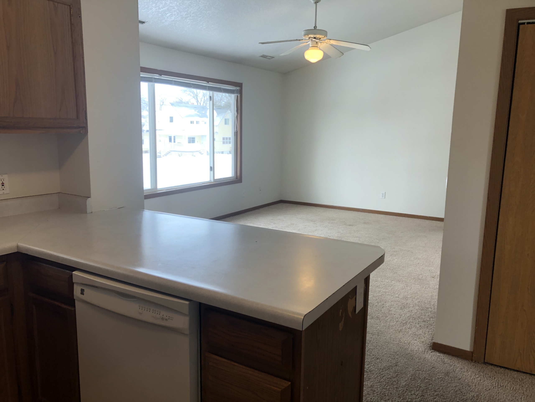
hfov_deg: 63.4
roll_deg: -2.4
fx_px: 433
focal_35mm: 28
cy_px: 201
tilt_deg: -9.5
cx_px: 268
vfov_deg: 49.7
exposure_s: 1/120
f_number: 1.8
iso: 64
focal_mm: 3.99
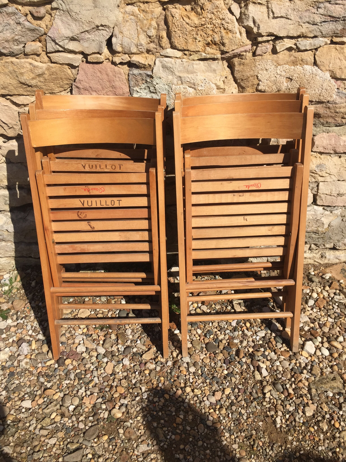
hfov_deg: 48.2
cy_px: 231
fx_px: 386
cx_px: 173
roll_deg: +0.5
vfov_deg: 61.7
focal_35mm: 29
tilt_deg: -35.2
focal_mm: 4.15
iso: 32
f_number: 2.2
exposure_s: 1/2825
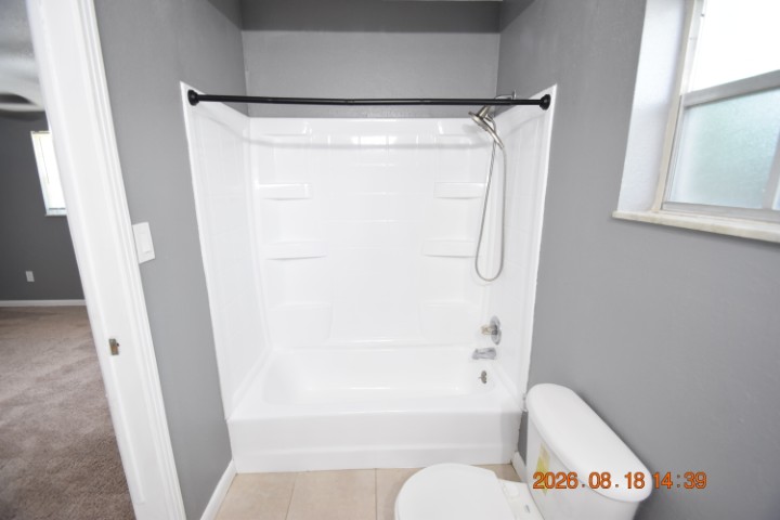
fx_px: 325
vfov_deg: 77.3
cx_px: 390
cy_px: 260
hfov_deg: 100.4
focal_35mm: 15
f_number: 3.5
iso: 1000
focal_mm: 10
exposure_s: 1/60
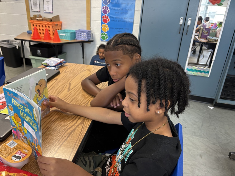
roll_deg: -3.7
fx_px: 177
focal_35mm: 26
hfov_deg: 67.3
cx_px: 118
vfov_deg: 53.1
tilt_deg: -24.0
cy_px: 88
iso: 160
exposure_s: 1/60
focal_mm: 5.96
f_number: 1.6
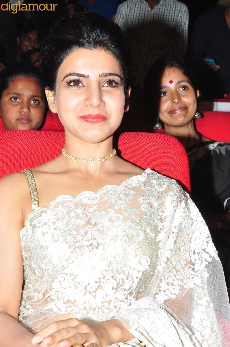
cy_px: 221
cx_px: 120
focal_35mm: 81
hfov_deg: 16.8
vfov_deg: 25.0
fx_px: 779
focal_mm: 42
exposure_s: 1/125
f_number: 11
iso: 400
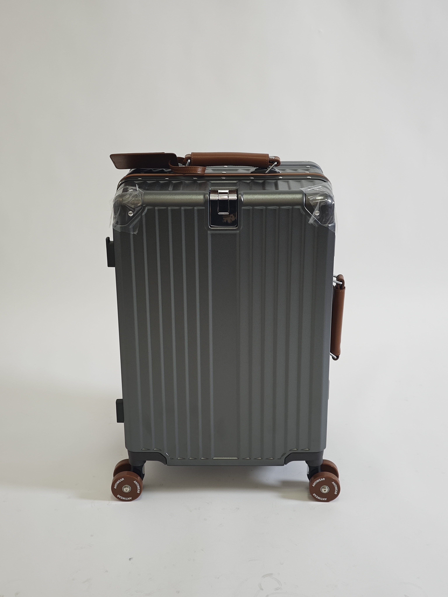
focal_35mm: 44
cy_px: 298
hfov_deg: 32.9
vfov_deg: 42.9
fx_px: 759
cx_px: 224
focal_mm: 6.55
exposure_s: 1/100
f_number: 1.6
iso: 125
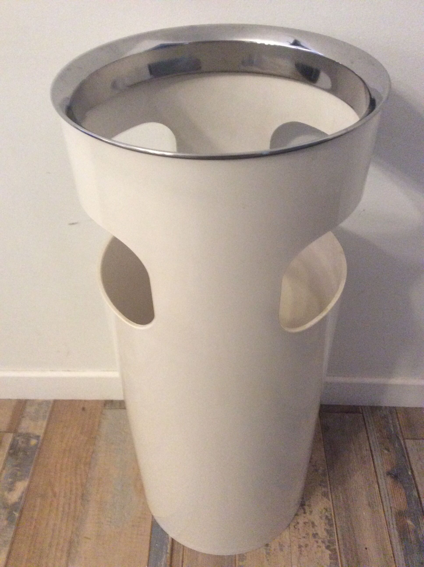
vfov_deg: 56.9
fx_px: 524
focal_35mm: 32
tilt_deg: -42.5
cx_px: 212
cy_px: 284
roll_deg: +0.7
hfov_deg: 44.1
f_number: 2.4
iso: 320
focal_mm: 3.3
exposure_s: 1/17
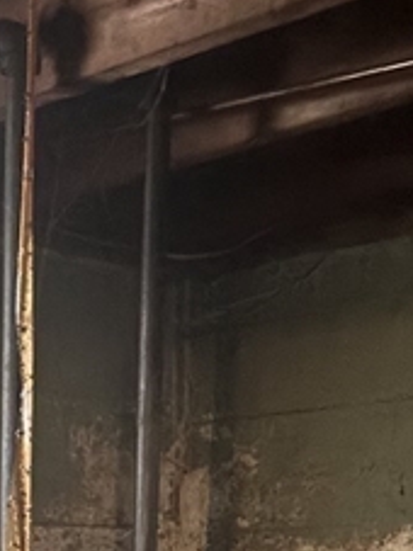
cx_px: 5
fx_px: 1401
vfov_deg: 19.0
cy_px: 876
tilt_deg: -11.9
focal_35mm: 88
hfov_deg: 16.4
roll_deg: +0.3
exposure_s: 1/17
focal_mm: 5.96
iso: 1000
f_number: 1.6
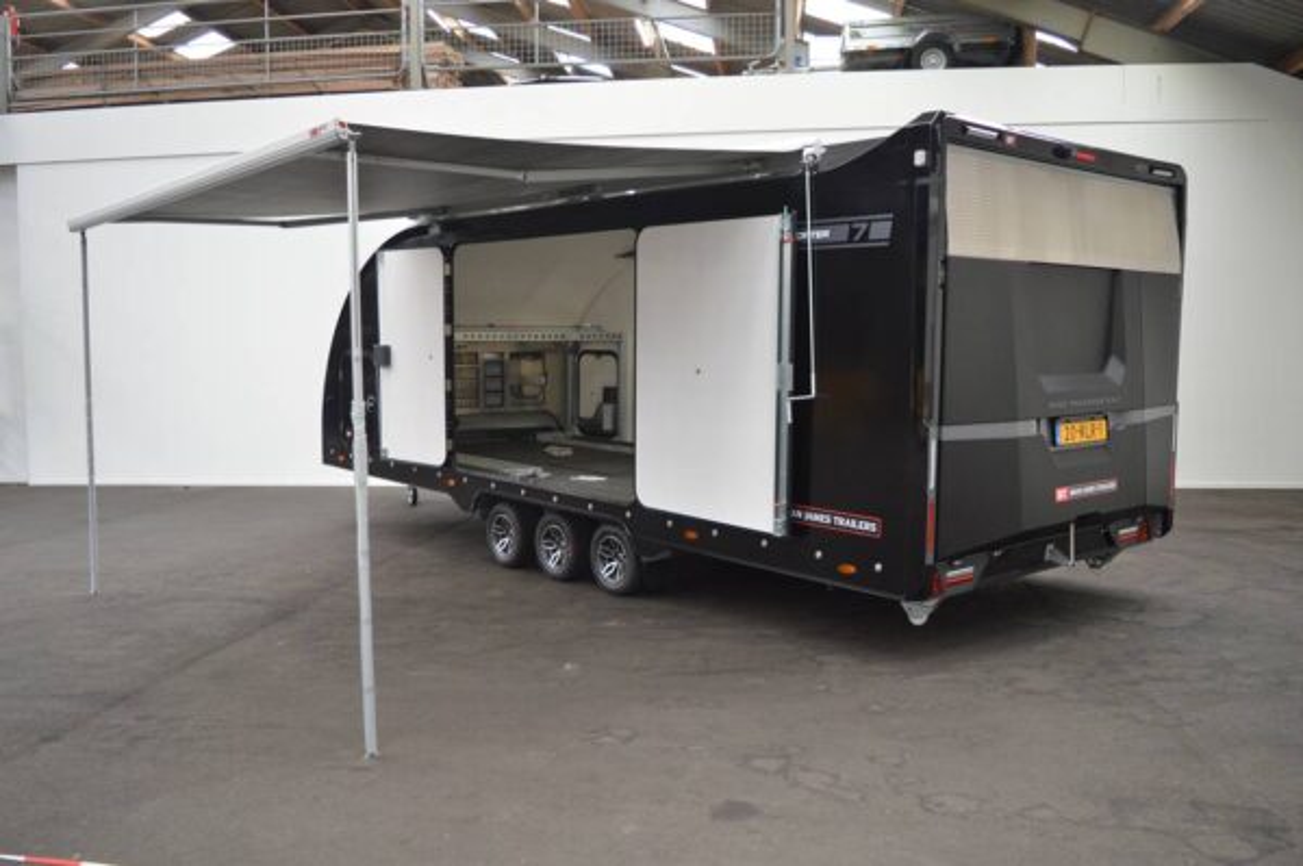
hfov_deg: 62.0
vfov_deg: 43.5
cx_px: 652
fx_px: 1085
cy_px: 433
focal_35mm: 30
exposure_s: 1/60
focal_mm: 20
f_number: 4
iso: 800
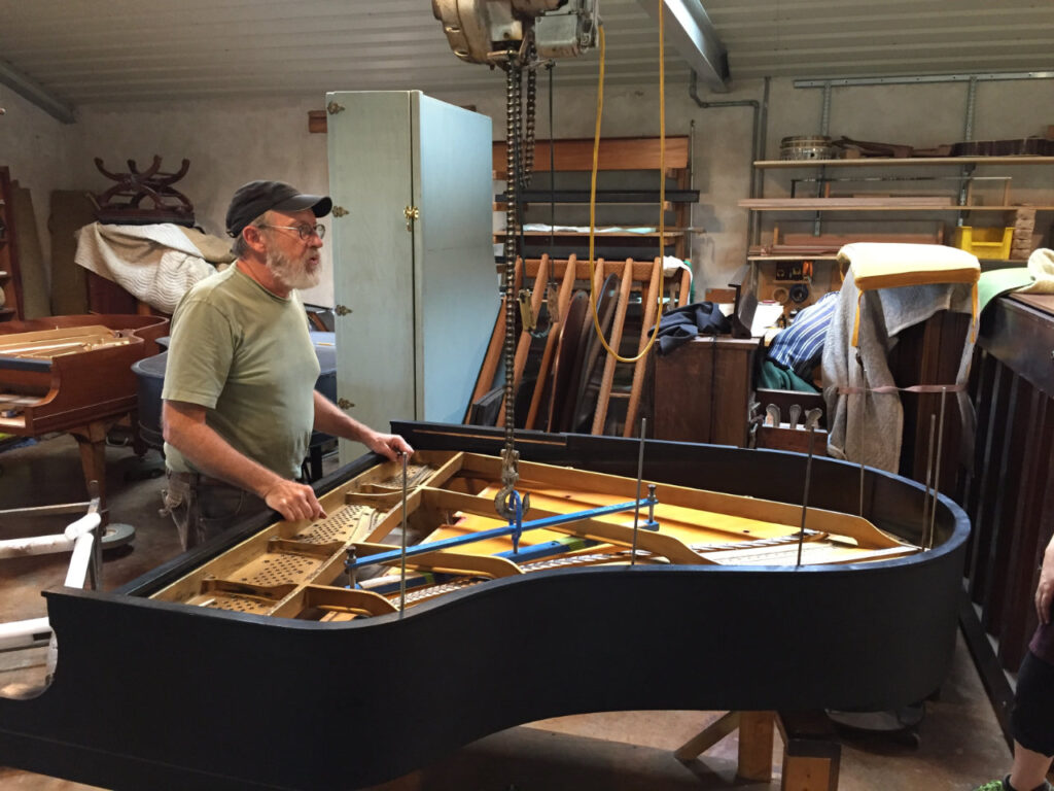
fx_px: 883
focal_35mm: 29
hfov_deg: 61.7
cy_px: 396
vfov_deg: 48.2
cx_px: 527
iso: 250
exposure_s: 1/24
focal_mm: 4.2
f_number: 2.2
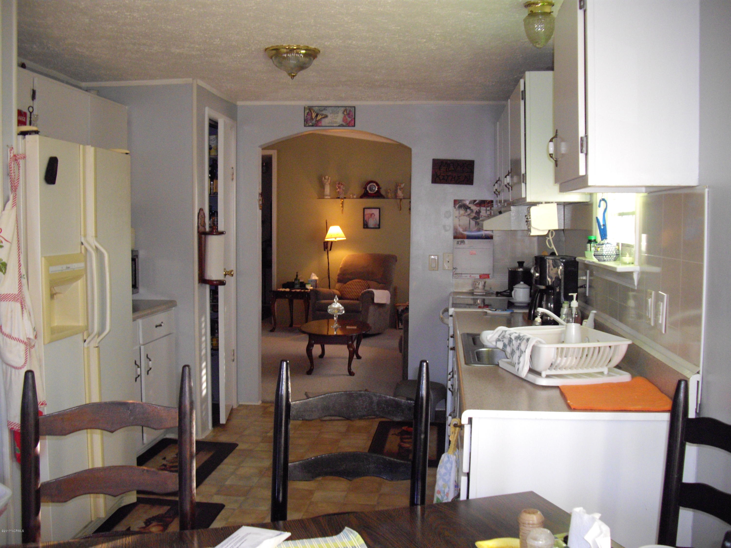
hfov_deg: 49.0
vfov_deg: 37.7
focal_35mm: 38
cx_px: 366
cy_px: 274
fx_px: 802
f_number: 2.8
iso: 400
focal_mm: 7.9
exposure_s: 1/40
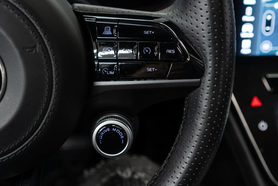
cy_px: 93
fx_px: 324
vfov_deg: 31.9
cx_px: 139
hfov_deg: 46.4
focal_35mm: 42
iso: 1250
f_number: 3.5
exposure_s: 1/40
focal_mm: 28
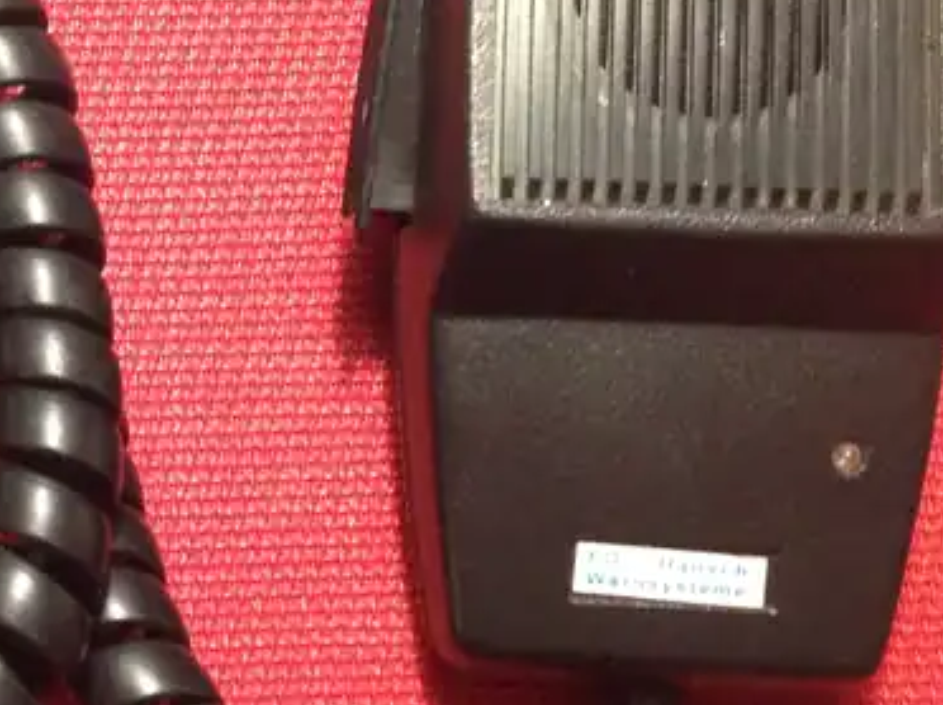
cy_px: 383
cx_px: -13
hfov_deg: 20.2
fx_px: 2557
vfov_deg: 15.7
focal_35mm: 94
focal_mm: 4.28
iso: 400
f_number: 2.4
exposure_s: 1/15
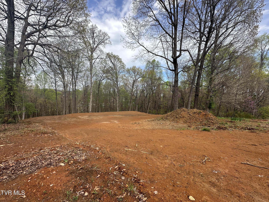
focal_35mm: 14
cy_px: 101
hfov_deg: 102.1
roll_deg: -3.0
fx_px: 109
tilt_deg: -1.8
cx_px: 134
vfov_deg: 85.7
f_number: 2.2
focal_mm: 2.22
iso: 40
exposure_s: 1/910
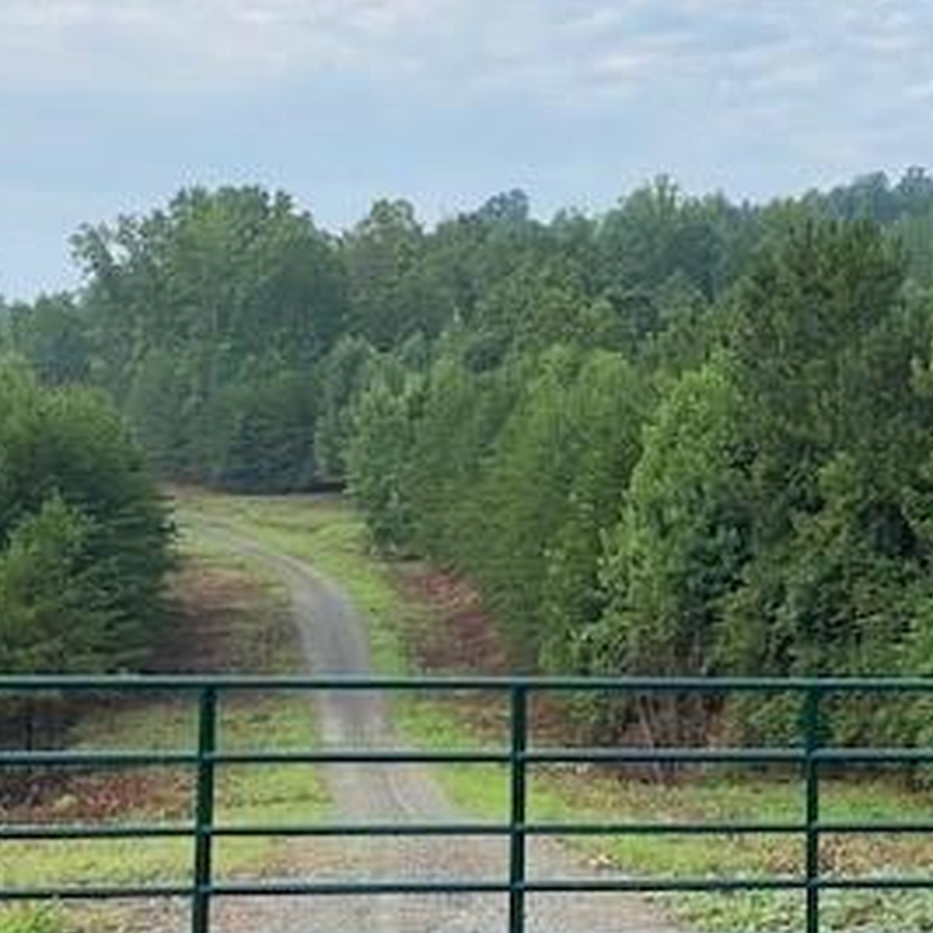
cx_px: 594
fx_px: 3354
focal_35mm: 110
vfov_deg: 15.8
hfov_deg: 15.8
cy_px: 388
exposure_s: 1/749
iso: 20
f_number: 2
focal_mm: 6
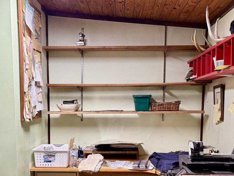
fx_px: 324
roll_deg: -2.1
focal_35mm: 48
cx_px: 93
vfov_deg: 29.6
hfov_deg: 39.5
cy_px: 139
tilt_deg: -5.9
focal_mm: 6.76
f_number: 1.78
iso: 200
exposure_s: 1/120
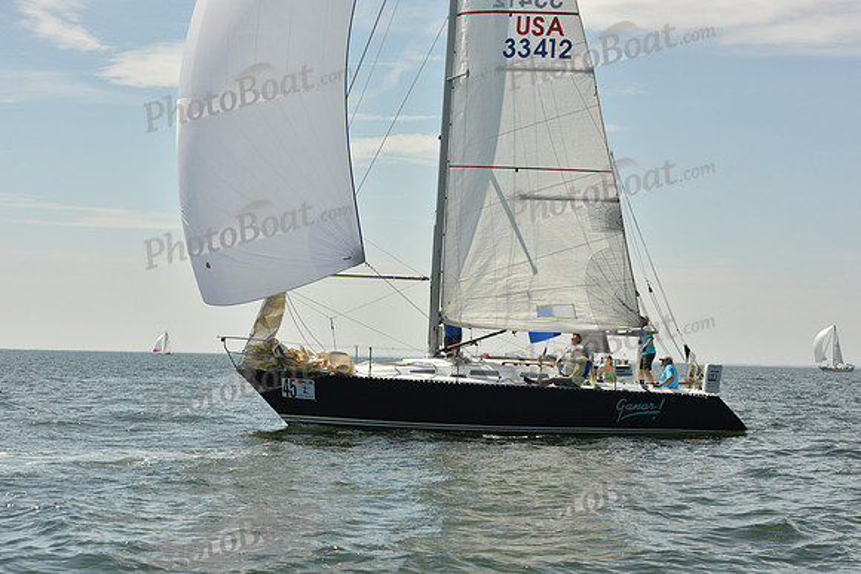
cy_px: 287
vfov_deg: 16.7
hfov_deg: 24.8
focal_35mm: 82
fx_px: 1962
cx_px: 430
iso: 320
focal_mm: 82
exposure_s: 1/1250
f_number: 9
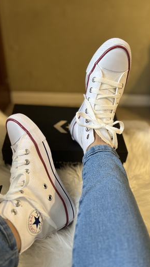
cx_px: 71
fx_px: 205
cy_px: 132
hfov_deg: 40.2
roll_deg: -2.3
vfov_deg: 66.1
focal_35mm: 29
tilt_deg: -33.7
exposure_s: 1/50
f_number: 1.5
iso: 160
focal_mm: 5.7
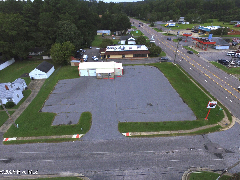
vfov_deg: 66.0
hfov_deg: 81.7
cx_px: 120
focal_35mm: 20
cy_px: 90
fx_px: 139
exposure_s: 1/899
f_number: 2.8
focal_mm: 3.61
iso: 100
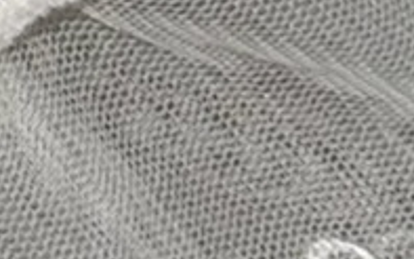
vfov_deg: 4.6
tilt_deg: -81.3
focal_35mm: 264
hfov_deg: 7.2
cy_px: -762
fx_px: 2978
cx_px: -775
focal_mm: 6.76
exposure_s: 1/88
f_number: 1.78
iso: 50
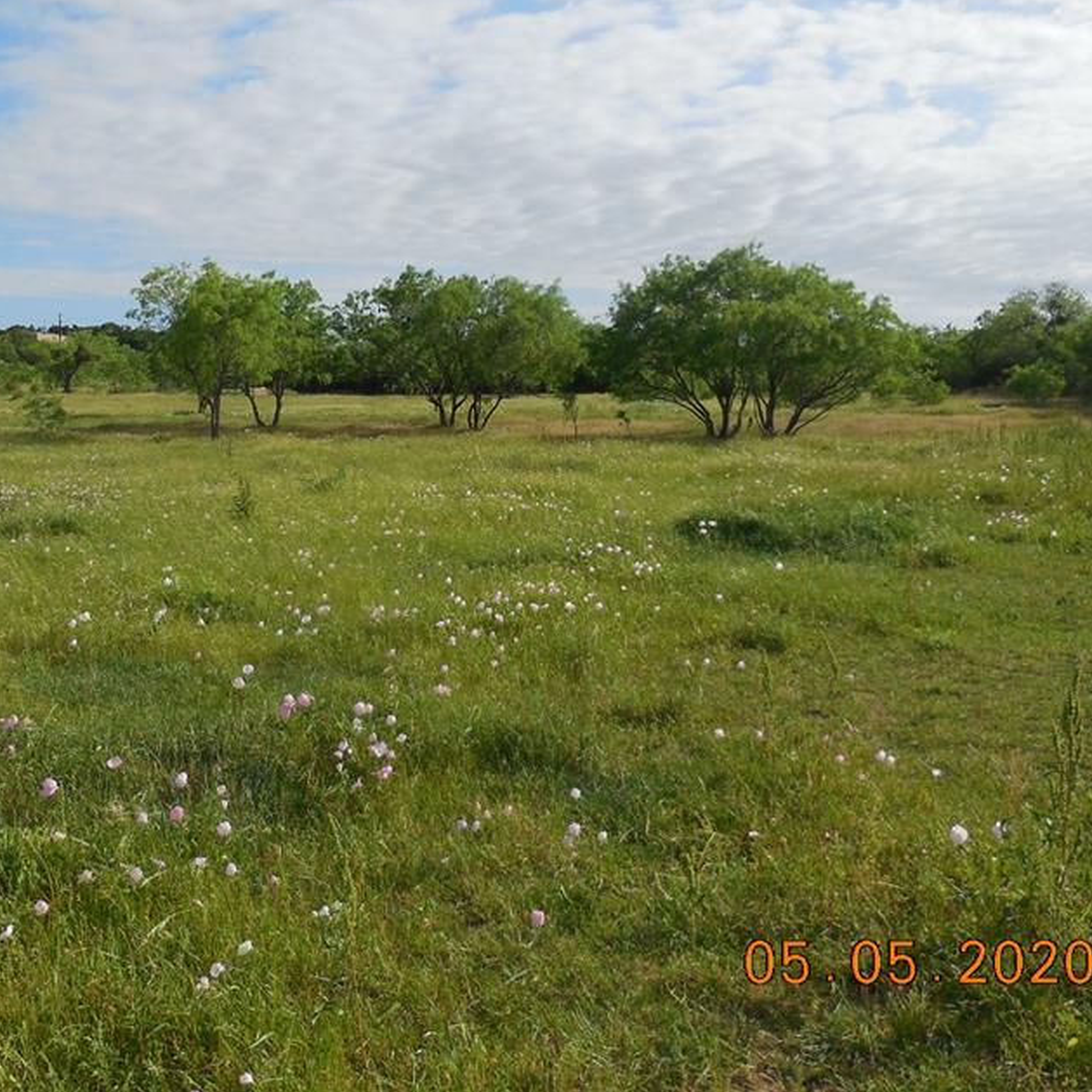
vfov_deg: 45.7
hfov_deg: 46.0
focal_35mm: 36
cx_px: 495
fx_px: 1285
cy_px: 427
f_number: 6.2
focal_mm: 4.5
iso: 125
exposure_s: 1/500
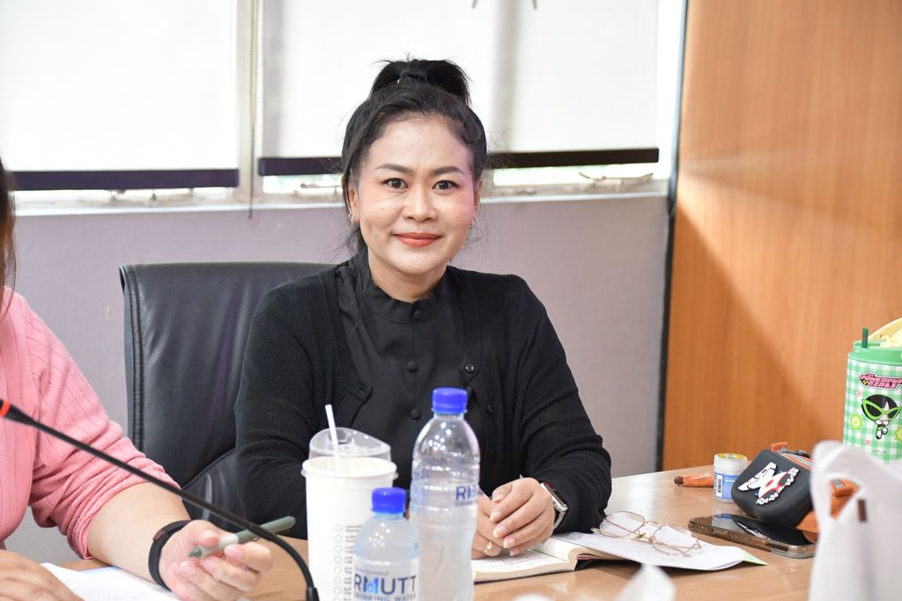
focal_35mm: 105
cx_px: 451
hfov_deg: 19.5
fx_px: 2631
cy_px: 300
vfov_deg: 13.0
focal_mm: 70
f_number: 5
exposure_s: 1/80
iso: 3200
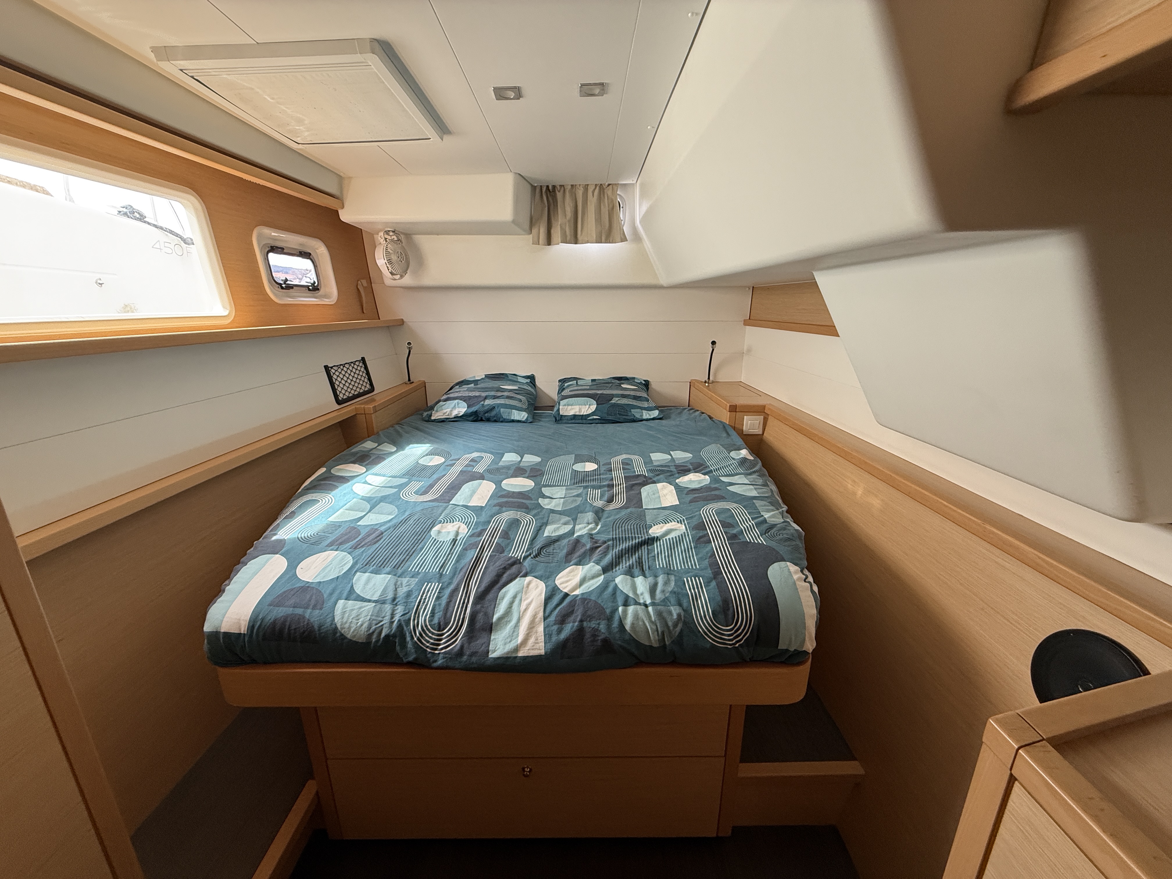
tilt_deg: -15.9
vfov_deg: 85.7
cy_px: 440
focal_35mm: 14
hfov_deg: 102.1
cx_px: 586
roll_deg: -0.1
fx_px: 474
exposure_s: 1/99
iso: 160
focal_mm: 2.22
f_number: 2.2
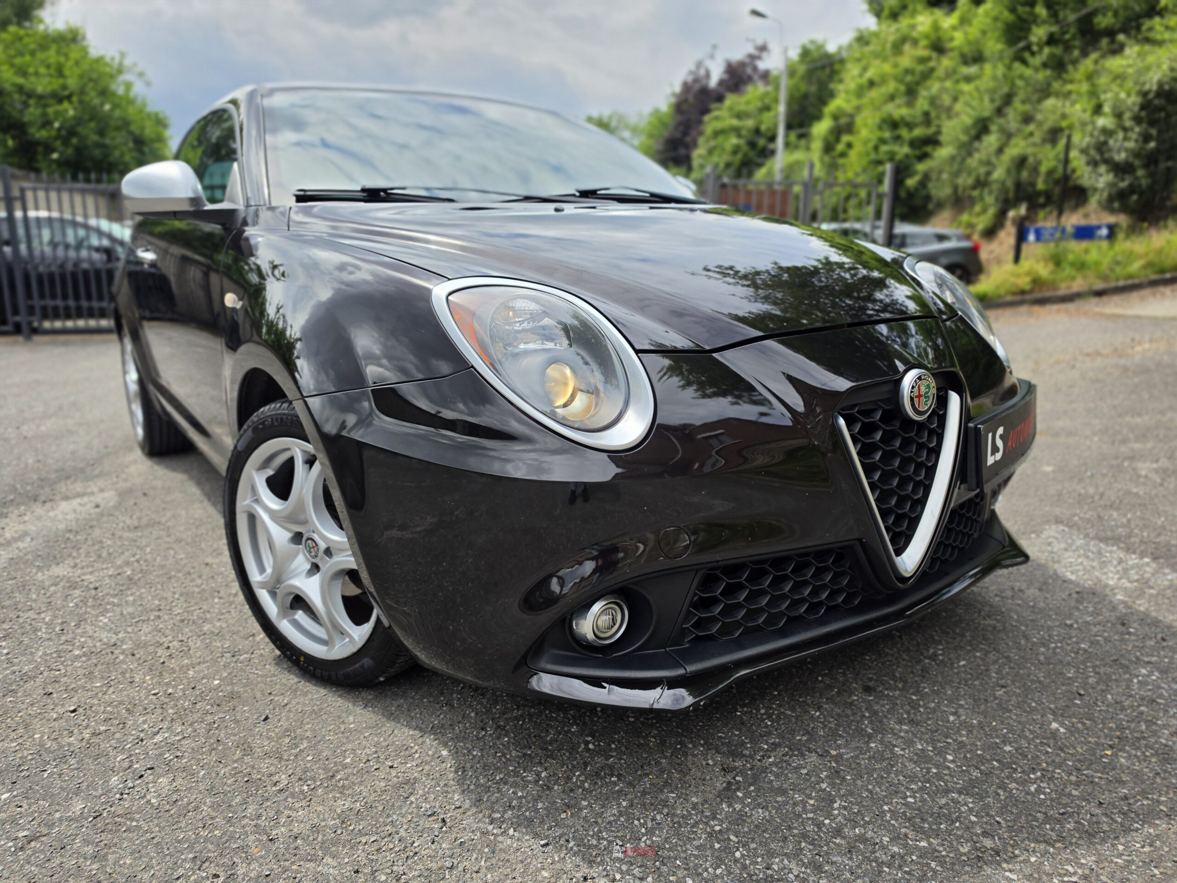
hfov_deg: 73.9
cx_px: 588
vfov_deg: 58.9
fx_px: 782
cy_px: 442
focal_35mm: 23
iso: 64
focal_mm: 6.5
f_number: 1.4
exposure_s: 1/7939
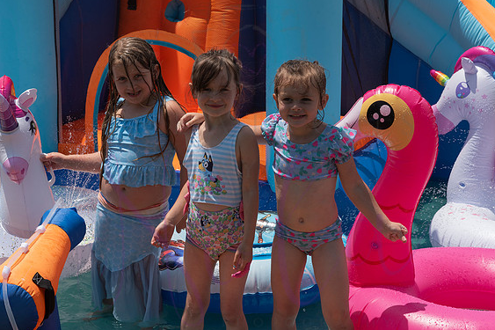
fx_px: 1306
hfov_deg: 21.5
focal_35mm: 95
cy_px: 158
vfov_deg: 14.4
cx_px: 267
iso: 400
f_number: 11
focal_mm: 85
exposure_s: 1/800
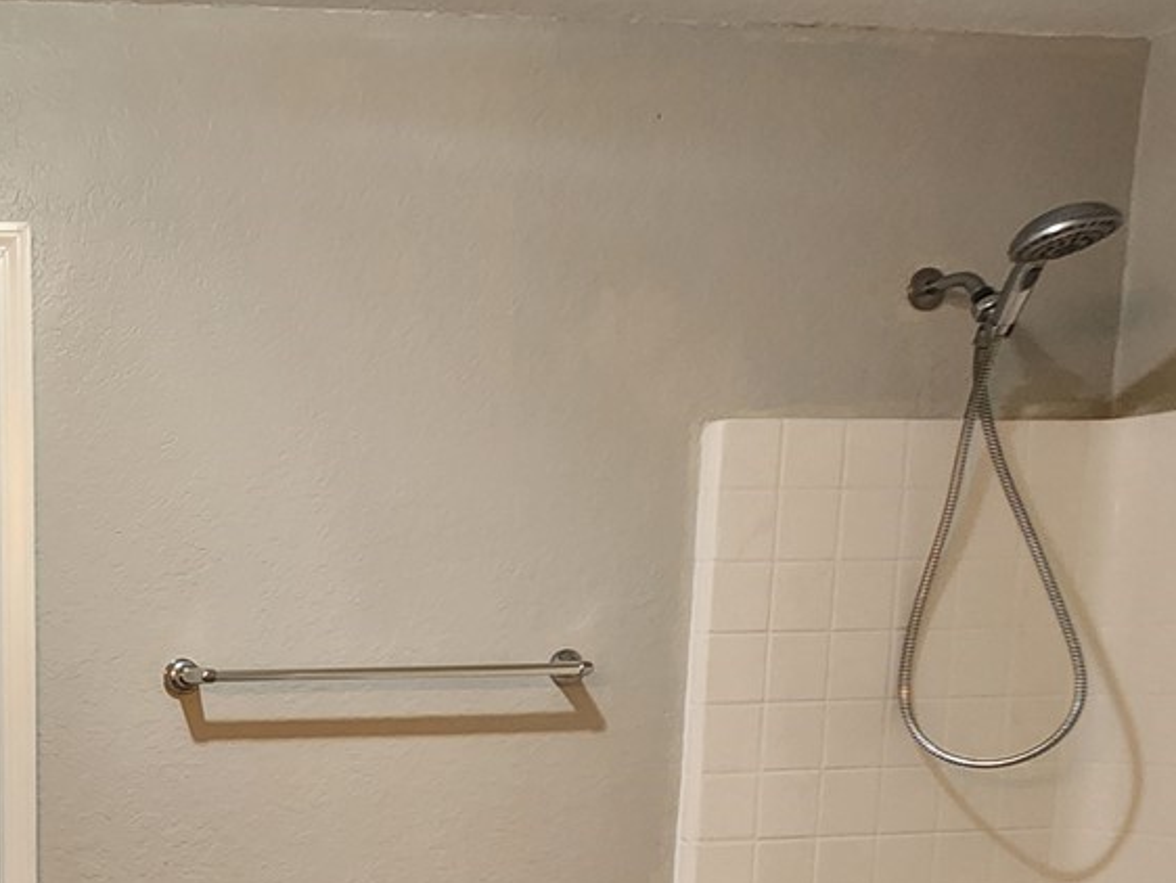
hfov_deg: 38.8
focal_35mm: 37
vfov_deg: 35.1
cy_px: 879
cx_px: -190
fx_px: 1258
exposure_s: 1/60
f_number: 2.2
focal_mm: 2.2
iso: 250
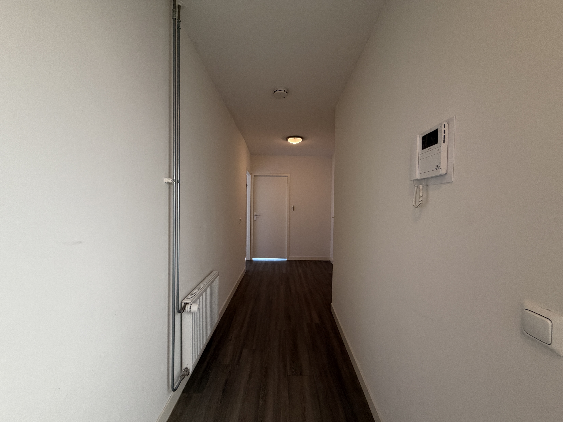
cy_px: 211
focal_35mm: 14
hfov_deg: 102.1
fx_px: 228
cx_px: 282
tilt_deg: -0.8
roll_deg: -0.4
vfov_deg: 85.7
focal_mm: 2.22
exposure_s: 1/50
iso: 320
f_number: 2.2
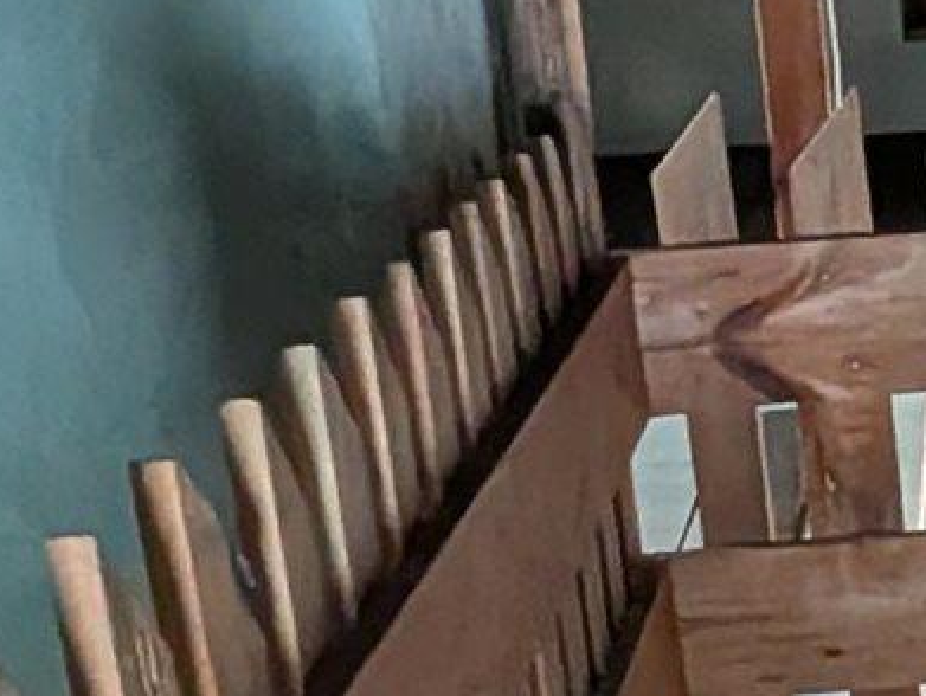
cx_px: 1144
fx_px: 2517
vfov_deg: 15.4
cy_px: 734
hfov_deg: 19.5
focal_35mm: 94
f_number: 1.7
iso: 513
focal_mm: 2.02
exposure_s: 1/24
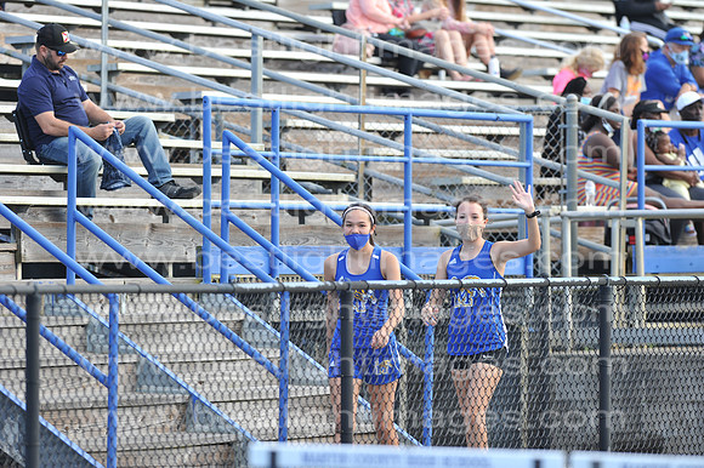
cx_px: 352
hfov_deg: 6.9
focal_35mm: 300
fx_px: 5863
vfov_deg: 4.6
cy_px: 234
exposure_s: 1/800
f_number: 4.5
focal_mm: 300
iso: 800
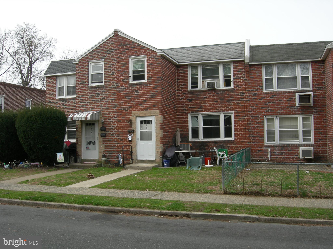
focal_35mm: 36
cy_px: 124
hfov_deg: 51.4
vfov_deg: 39.7
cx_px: 166
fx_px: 346
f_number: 5.4
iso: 64
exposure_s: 1/172
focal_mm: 7.5
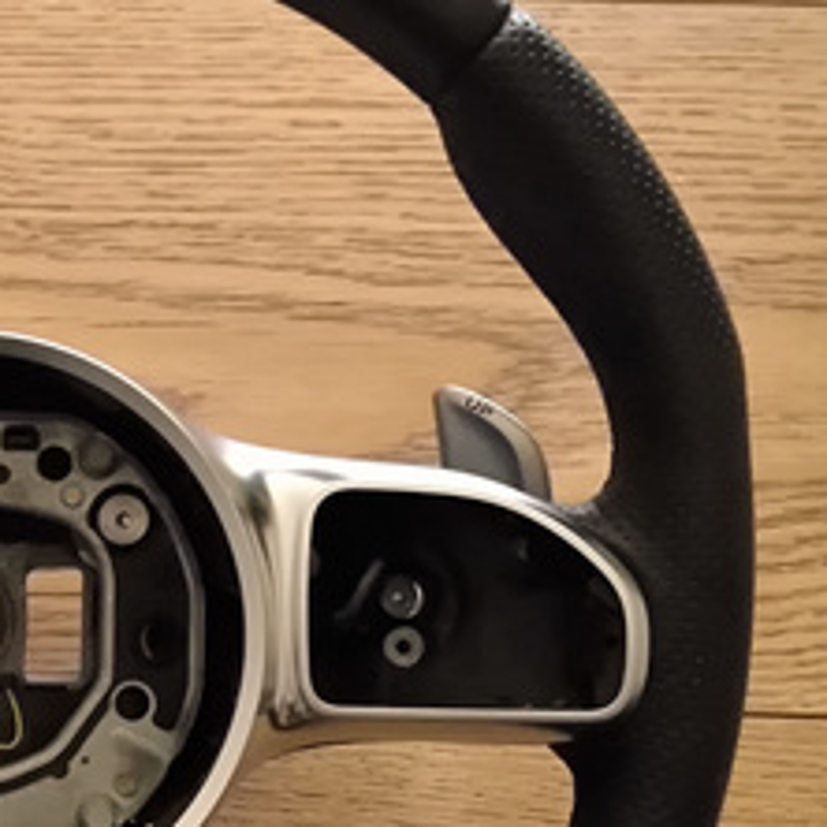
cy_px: 600
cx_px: -34
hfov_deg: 21.0
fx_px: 2135
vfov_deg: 21.8
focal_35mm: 79
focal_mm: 6.92
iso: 12800
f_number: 1.9
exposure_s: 1/14.3
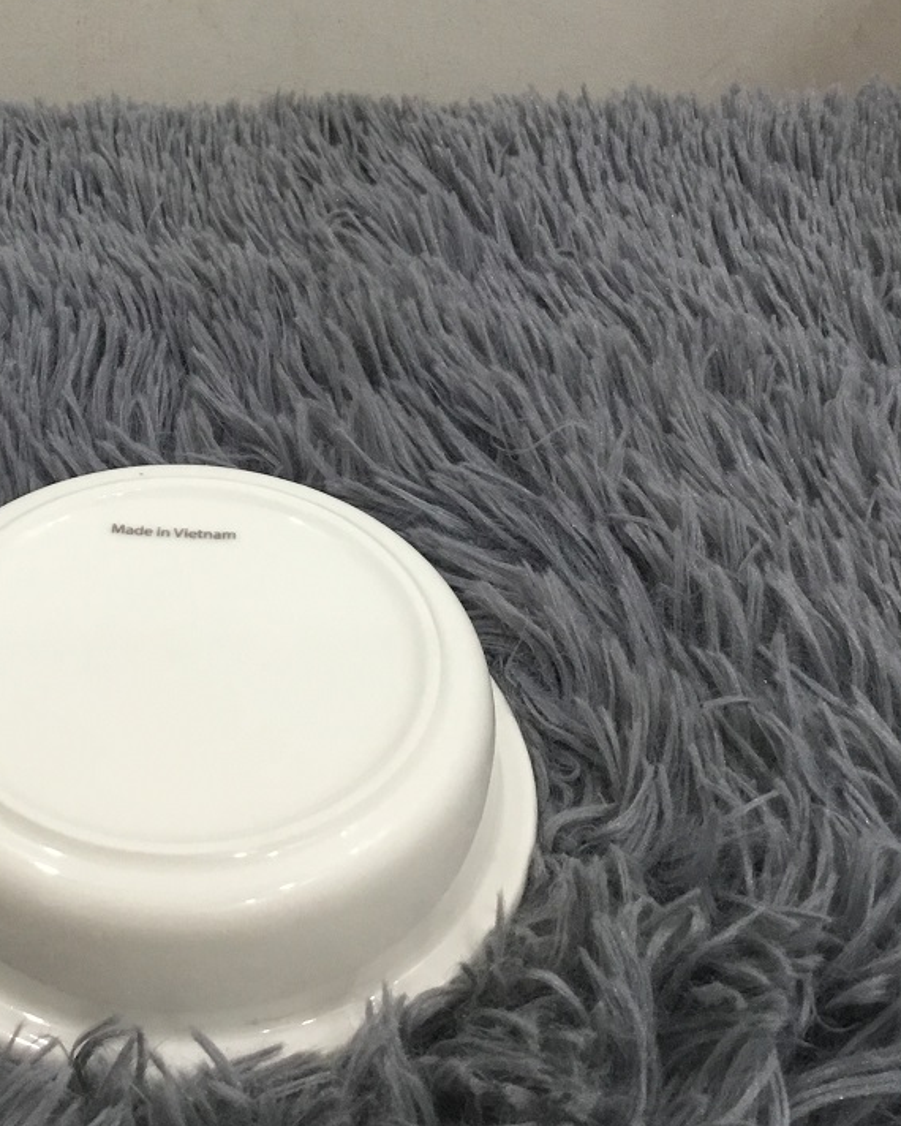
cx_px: 194
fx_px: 1699
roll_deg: +1.8
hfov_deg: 29.1
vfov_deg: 36.4
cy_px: 410
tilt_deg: -37.4
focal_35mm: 51
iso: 64
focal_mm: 3.3
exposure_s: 1/33
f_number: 2.4
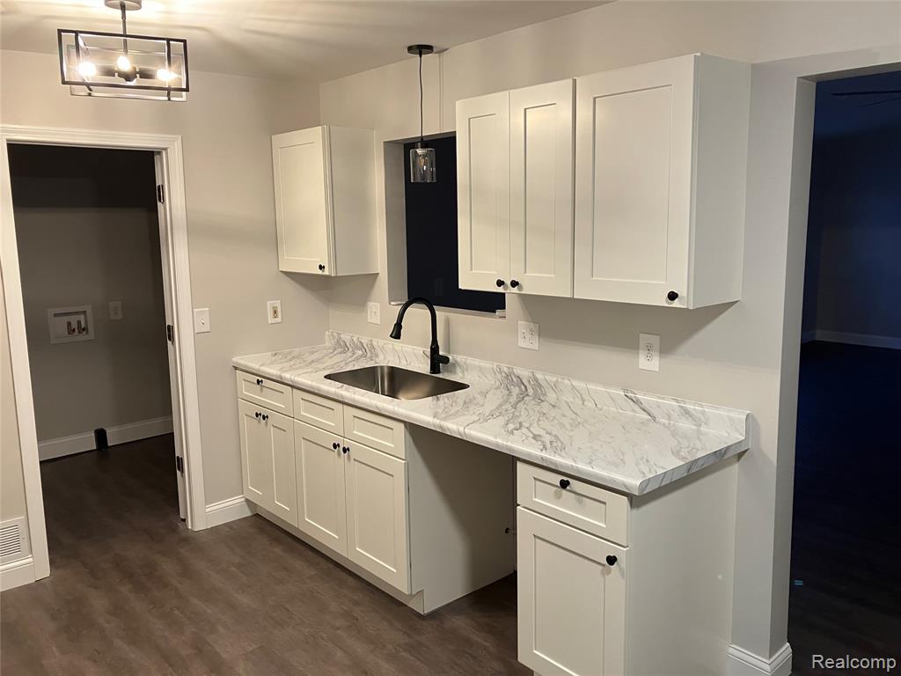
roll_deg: +0.4
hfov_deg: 63.4
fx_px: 729
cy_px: 338
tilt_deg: -10.3
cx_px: 450
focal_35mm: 28
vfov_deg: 49.7
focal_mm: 3.99
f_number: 1.8
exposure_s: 1/60
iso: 160
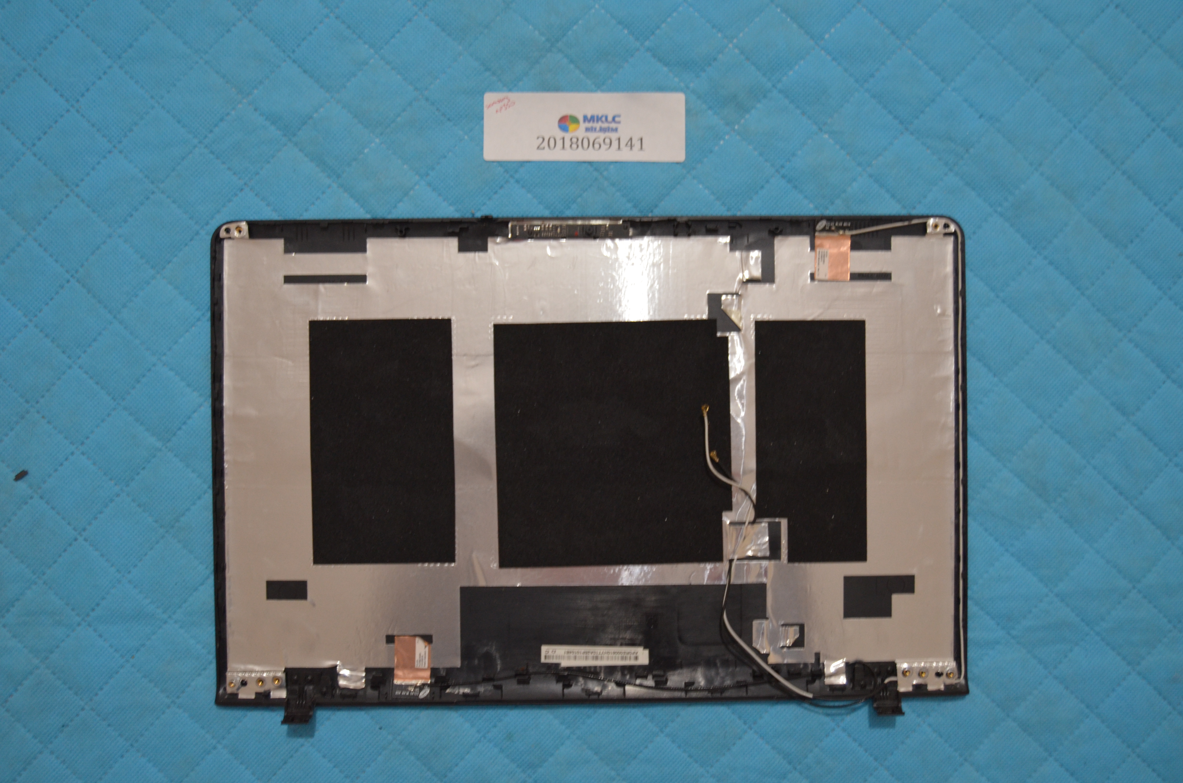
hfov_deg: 55.2
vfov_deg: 38.2
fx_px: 1131
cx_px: 592
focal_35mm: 34
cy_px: 392
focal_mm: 23
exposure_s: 1/15
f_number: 3.8
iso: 800
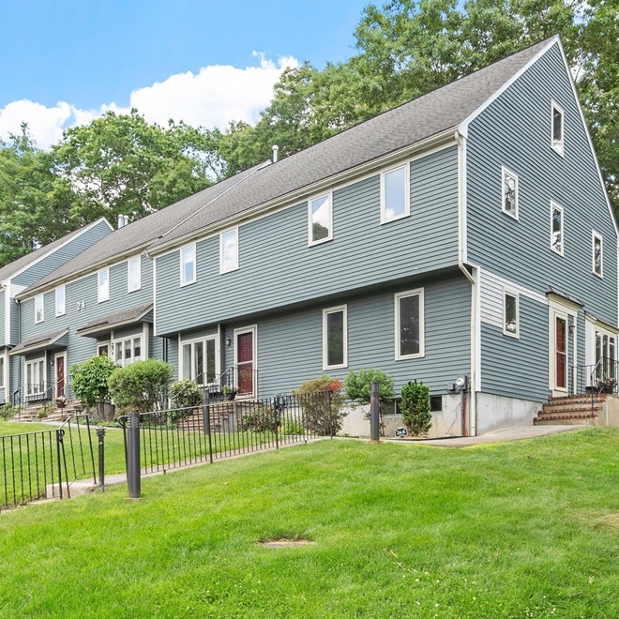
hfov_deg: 55.6
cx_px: 287
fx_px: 587
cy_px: 313
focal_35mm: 29
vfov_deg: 55.6
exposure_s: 1/125
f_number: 8
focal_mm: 15
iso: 250
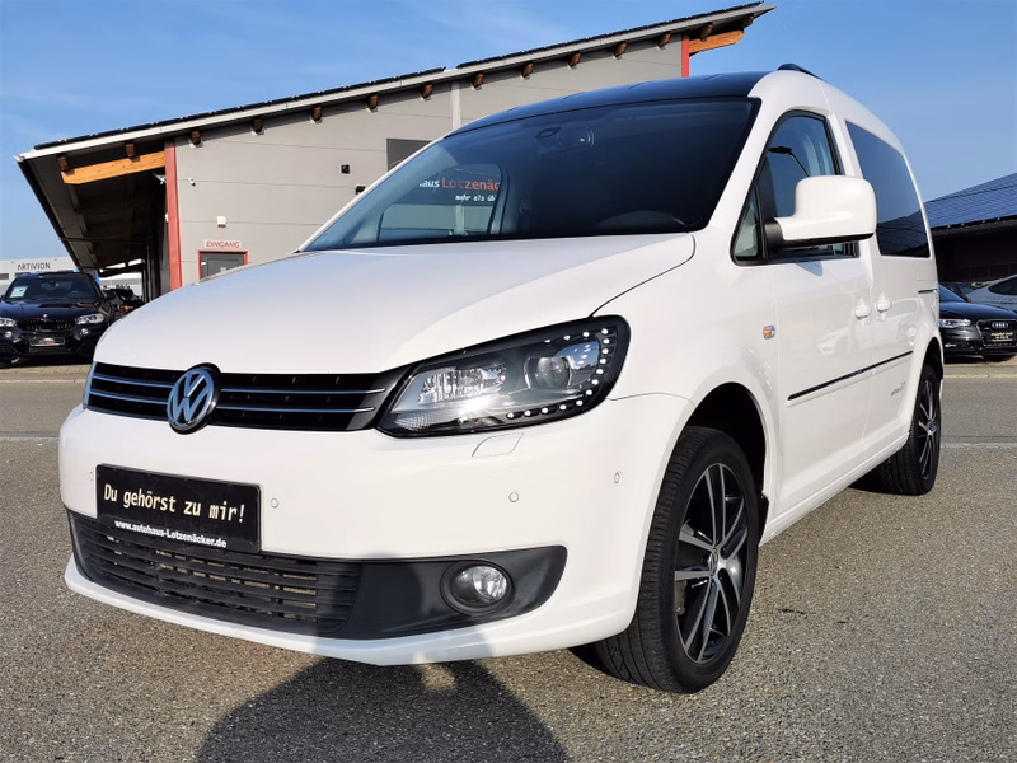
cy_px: 382
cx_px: 508
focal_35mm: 32
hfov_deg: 56.8
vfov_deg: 44.2
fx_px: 940
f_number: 1.8
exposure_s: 1/3861
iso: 50
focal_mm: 5.58
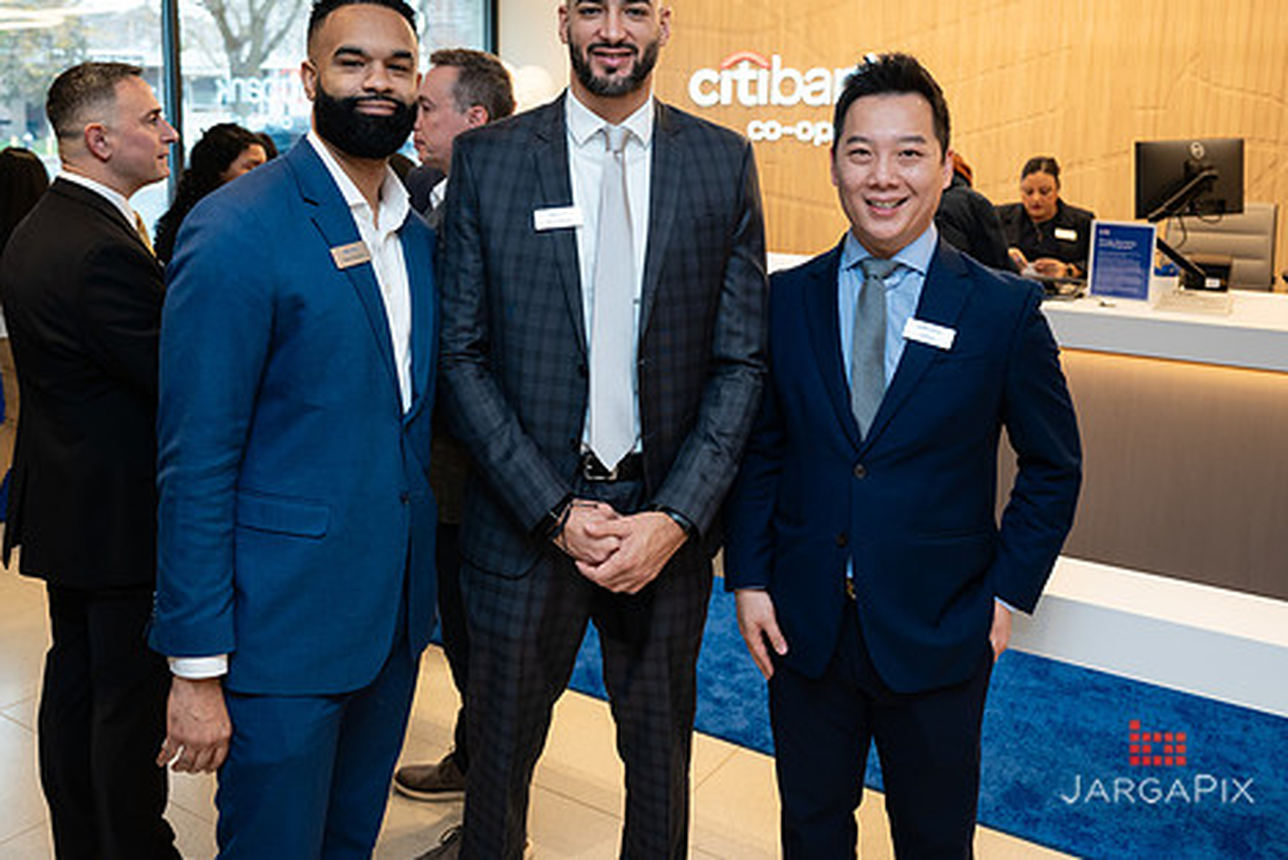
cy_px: 314
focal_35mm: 34
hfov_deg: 55.6
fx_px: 1217
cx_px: 557
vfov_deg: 38.6
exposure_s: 1/160
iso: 320
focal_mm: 26
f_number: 3.2
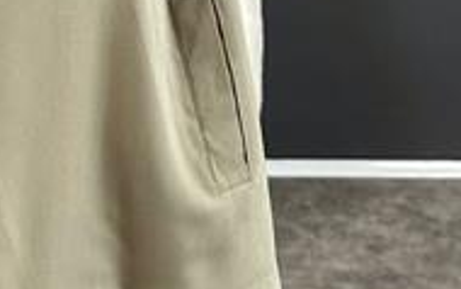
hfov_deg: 16.3
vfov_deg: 9.7
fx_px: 1584
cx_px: 21
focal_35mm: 126
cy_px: -291
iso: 160
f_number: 1.78
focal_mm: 6.86
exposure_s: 1/121
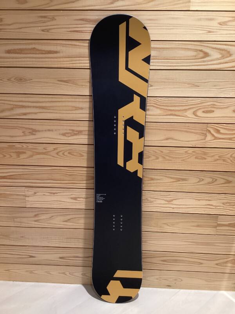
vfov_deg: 58.4
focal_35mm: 31
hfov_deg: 45.4
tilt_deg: -17.4
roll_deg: -0.5
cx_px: 118
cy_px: 157
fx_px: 281
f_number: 2.4
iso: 100
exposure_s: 1/50
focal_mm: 3.3
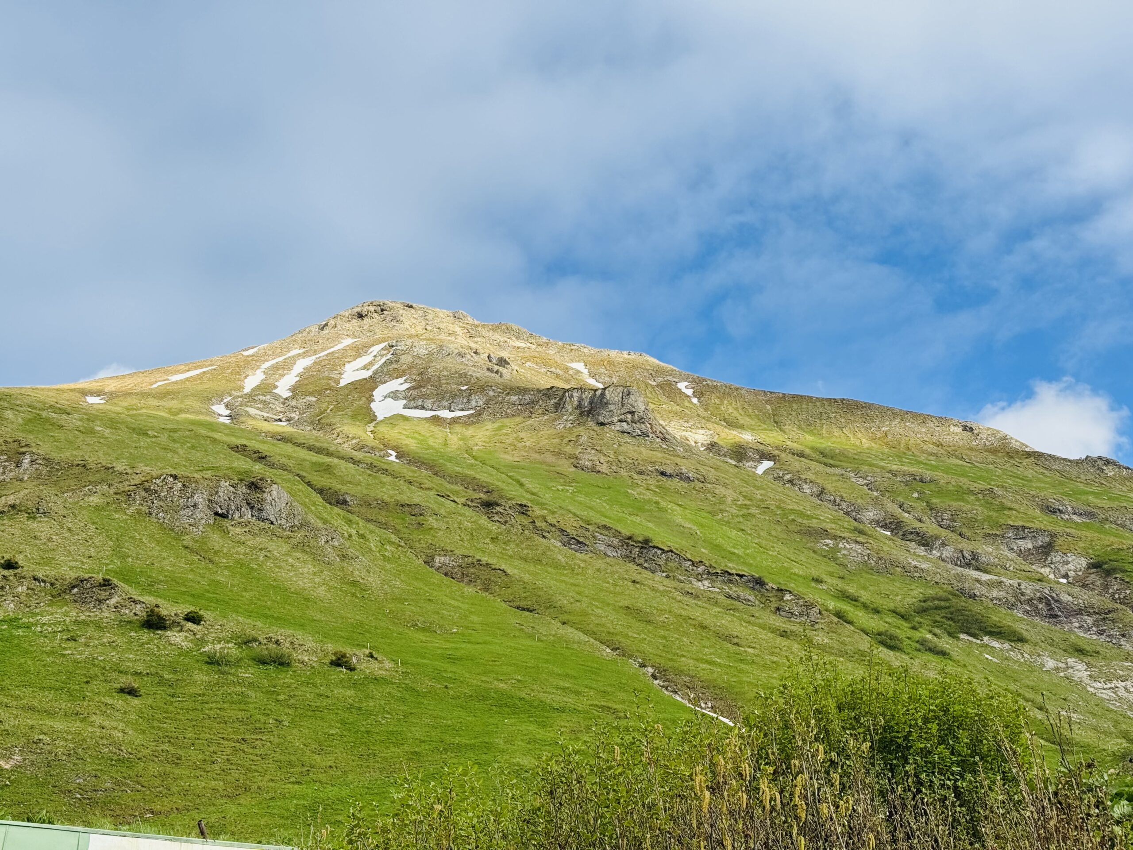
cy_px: 425
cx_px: 566
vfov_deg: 30.3
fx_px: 1571
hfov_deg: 39.7
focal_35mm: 48
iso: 64
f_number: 1.78
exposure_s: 1/2717
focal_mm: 6.76
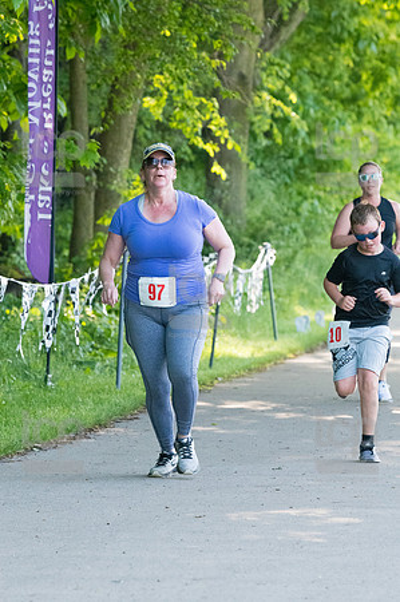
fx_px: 4510
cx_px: 200
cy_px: 301
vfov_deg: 7.6
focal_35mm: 270
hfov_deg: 5.1
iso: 4000
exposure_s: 1/1600
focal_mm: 180
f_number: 5.6
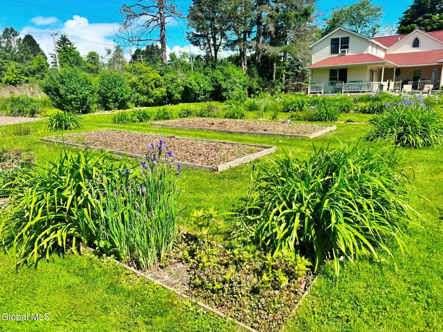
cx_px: 222
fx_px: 307
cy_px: 166
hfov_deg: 71.6
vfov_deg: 56.8
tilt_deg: -14.3
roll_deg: +1.6
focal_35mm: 24
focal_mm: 6.76
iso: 80
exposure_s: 1/3096
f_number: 1.78
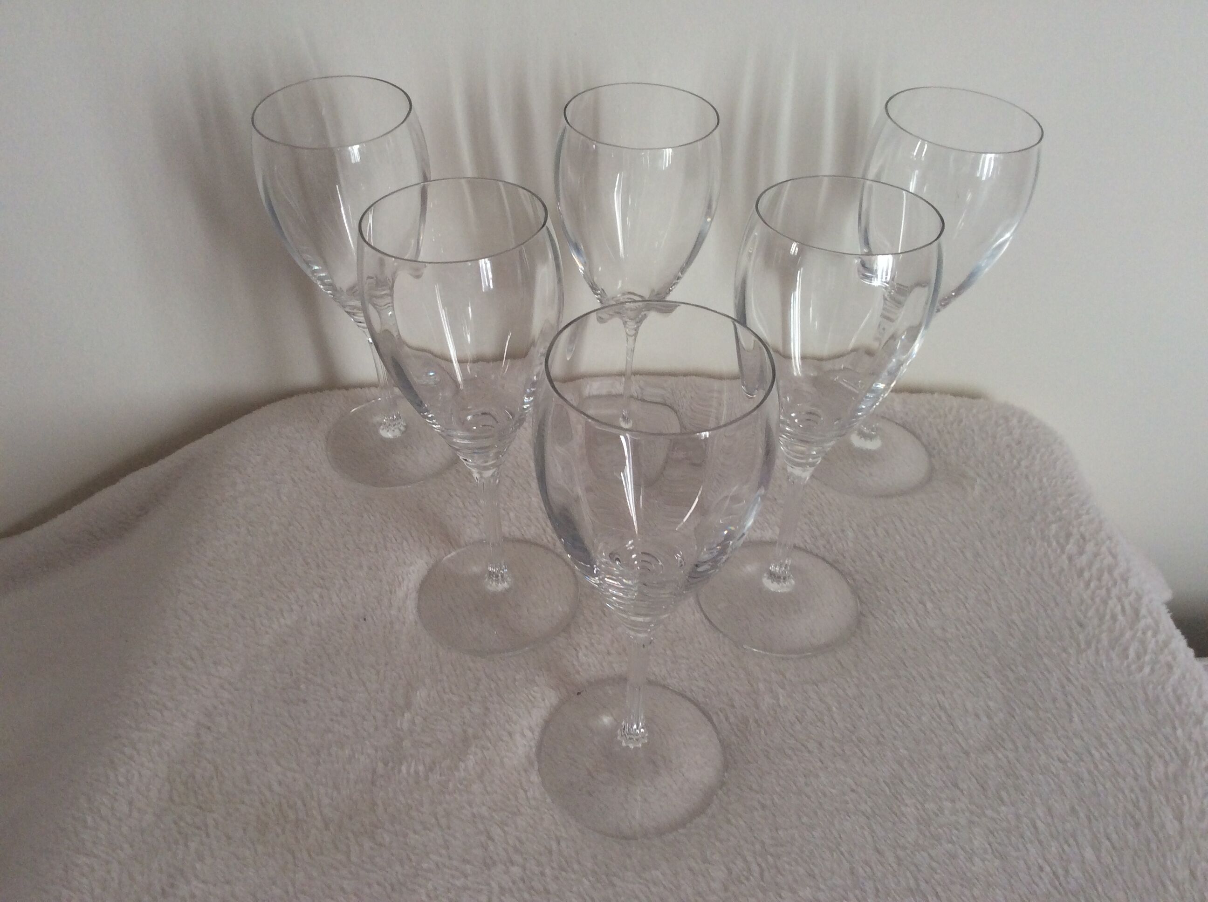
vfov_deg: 44.1
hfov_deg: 56.9
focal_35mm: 32
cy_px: 451
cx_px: 604
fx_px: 1115
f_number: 2.4
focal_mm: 3.3
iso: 40
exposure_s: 1/33
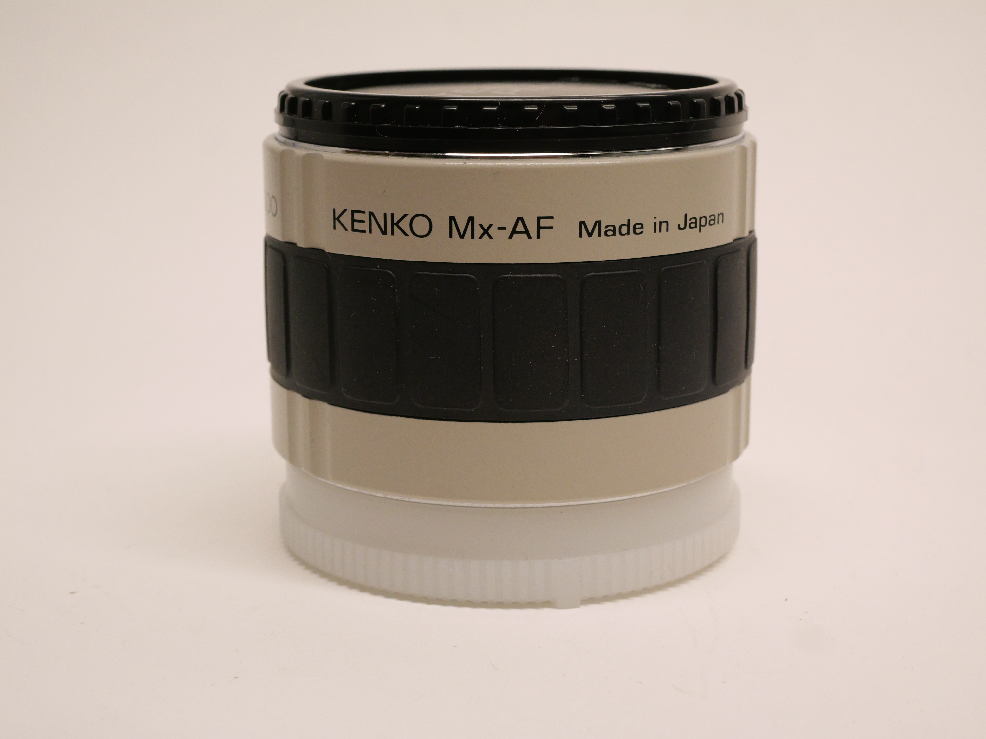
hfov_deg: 32.2
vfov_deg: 24.4
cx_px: 493
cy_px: 370
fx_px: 1709
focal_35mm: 60
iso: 1600
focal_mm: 30
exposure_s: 1/100
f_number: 8
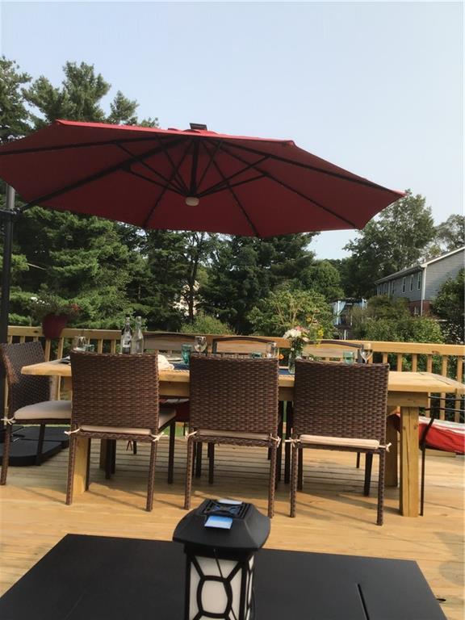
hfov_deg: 45.4
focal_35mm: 31
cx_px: 232
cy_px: 310
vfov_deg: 58.4
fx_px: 555
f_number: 2.4
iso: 25
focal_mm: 3.3
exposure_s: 1/646
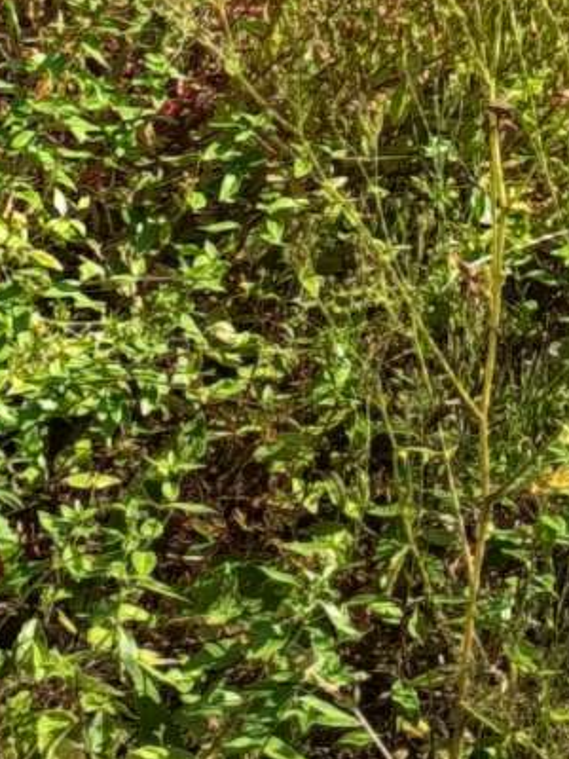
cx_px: 251
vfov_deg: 11.7
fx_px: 3616
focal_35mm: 165
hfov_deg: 9.0
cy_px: -146
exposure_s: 1/315
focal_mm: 5.24
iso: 50
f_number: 1.7
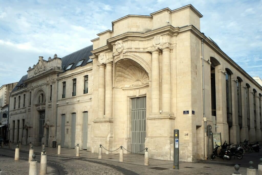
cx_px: 131
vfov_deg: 45.0
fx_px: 211
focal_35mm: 29
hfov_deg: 63.7
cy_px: 88
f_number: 8
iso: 200
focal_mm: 19.6
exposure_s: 1/210
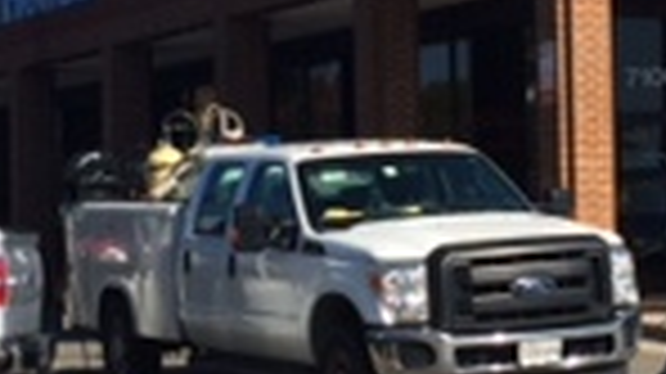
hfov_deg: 15.2
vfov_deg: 8.6
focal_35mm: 141
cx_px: 423
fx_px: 2488
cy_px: 117
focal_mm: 4.12
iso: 32
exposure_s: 1/2160
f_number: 2.2
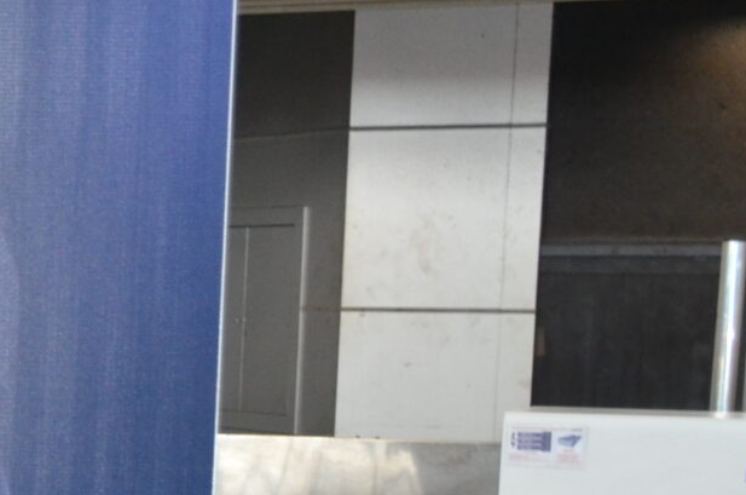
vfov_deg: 9.7
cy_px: 759
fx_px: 2834
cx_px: -540
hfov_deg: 13.6
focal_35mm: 137
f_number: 3.5
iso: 800
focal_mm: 22
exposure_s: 1/60
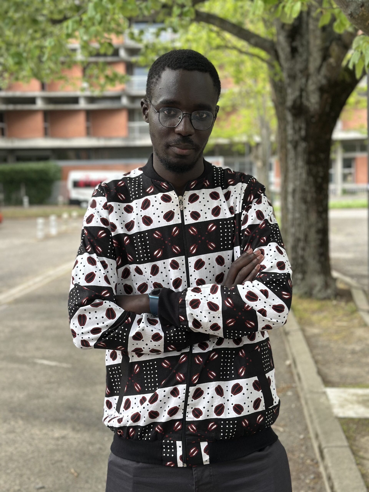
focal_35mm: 48
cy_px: 246
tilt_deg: -5.3
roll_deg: +1.6
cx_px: 184
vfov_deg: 39.7
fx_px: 682
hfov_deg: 30.3
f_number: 1.78
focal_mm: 6.86
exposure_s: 1/85
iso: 125
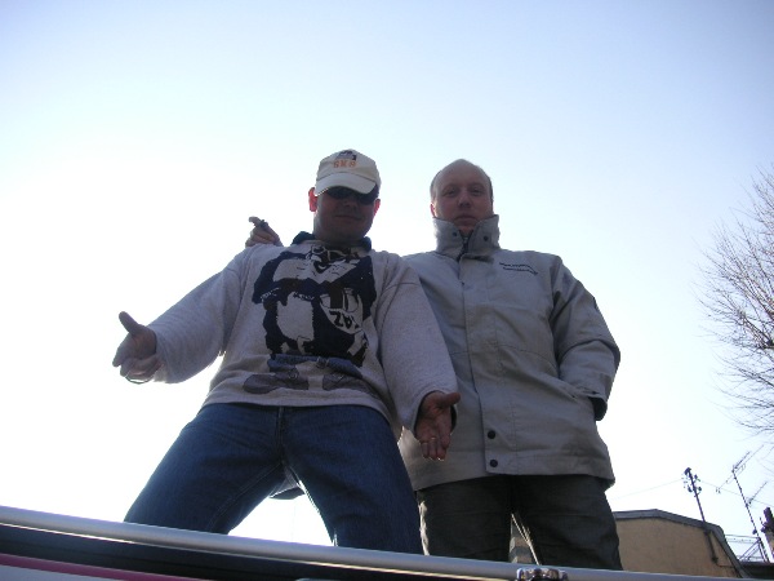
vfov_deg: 38.7
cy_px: 290
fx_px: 827
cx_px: 387
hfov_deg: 50.1
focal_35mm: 37
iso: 50
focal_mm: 6.1
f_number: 6.7
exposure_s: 1/180
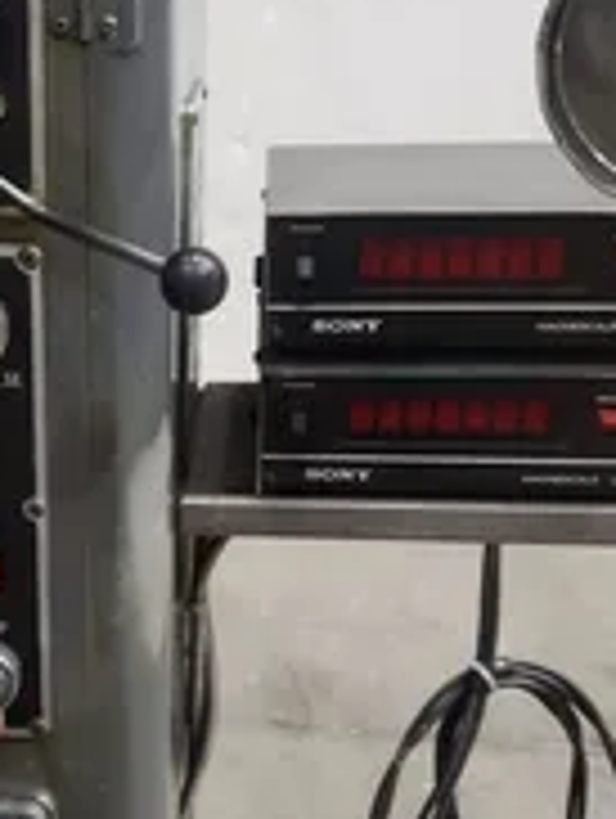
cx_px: 90
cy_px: 472
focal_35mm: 57
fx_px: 1349
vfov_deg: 33.7
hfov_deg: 25.1
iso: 250
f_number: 1.5
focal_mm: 4.3
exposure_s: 1/30
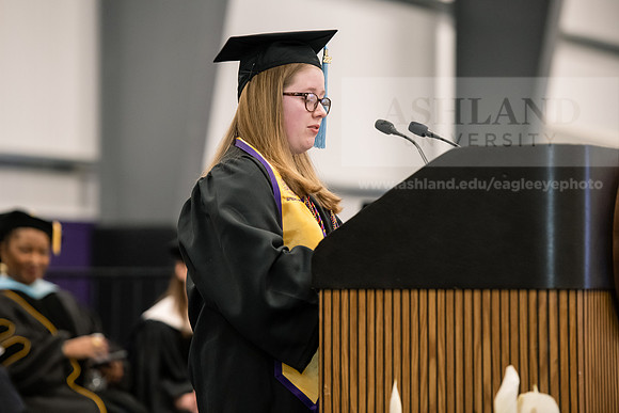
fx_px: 2752
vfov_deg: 8.6
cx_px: 310
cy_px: 206
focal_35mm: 160
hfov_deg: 12.8
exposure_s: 1/200
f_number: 3.5
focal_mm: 160
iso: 3200
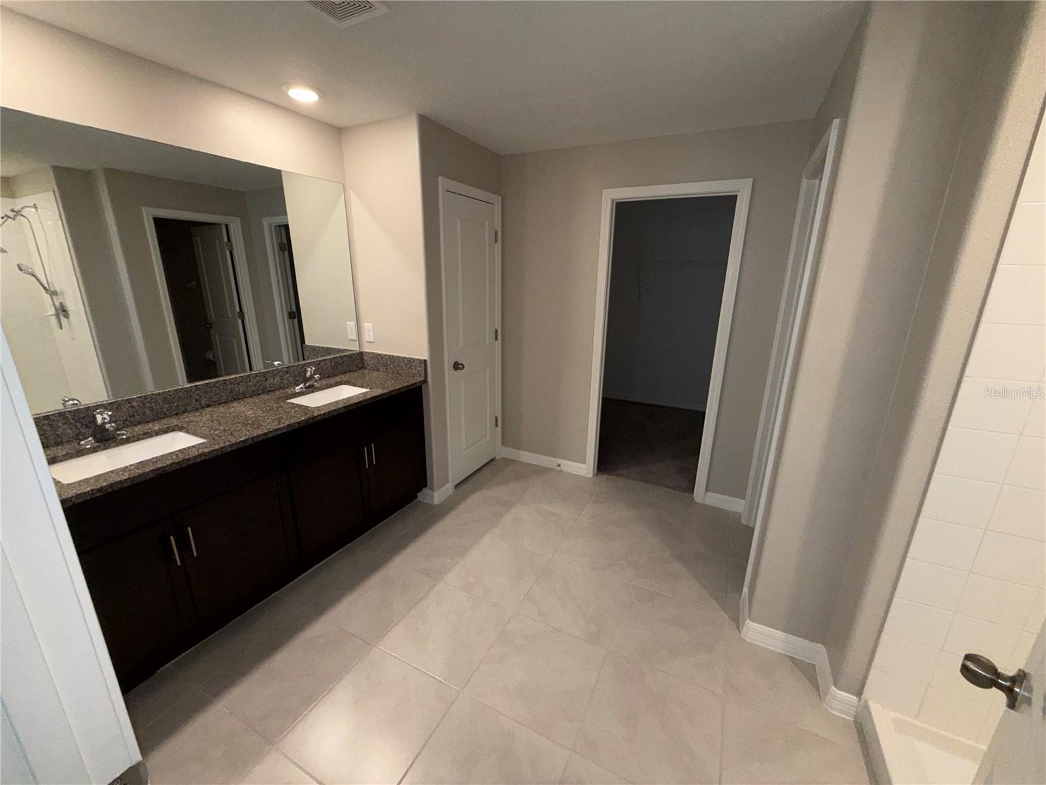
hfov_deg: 102.1
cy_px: 392
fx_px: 423
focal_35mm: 14
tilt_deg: -16.1
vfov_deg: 85.7
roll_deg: -1.3
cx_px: 523
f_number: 2.2
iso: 100
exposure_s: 1/77
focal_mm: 2.22
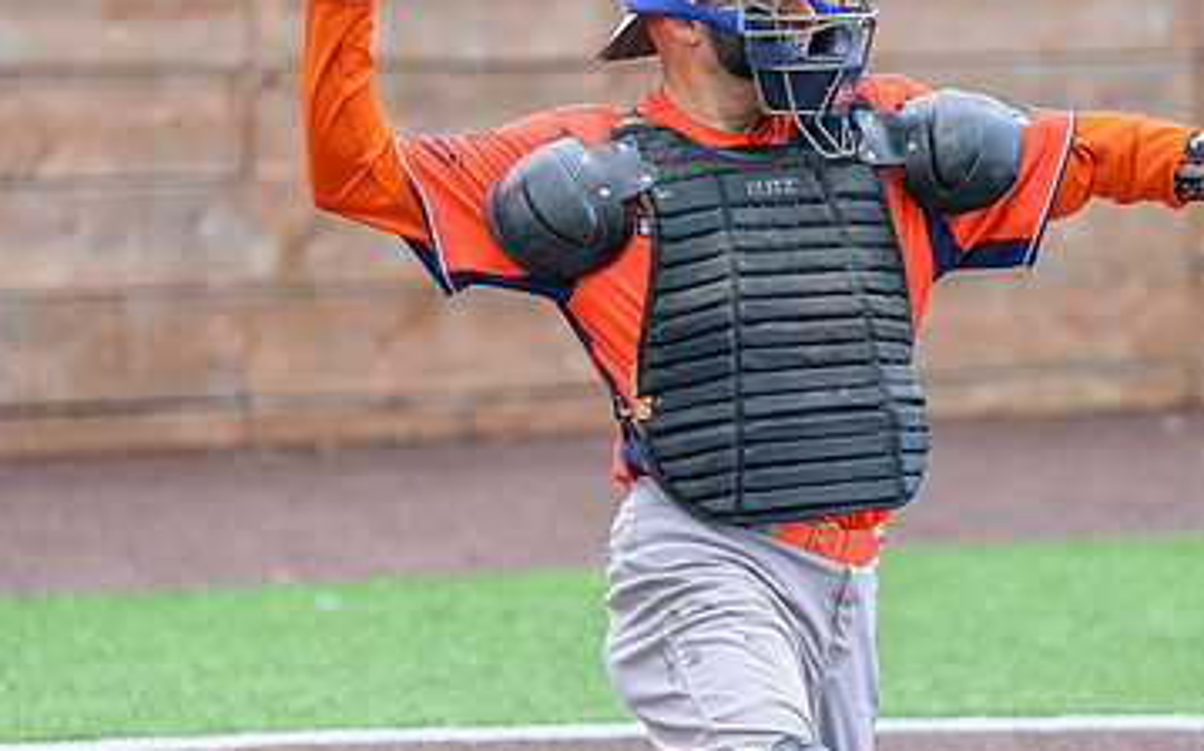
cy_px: 374
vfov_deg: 4.3
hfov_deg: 6.9
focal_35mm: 303
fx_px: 9938
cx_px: 607
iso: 1000
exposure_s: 1/2000
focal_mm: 150
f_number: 2.8
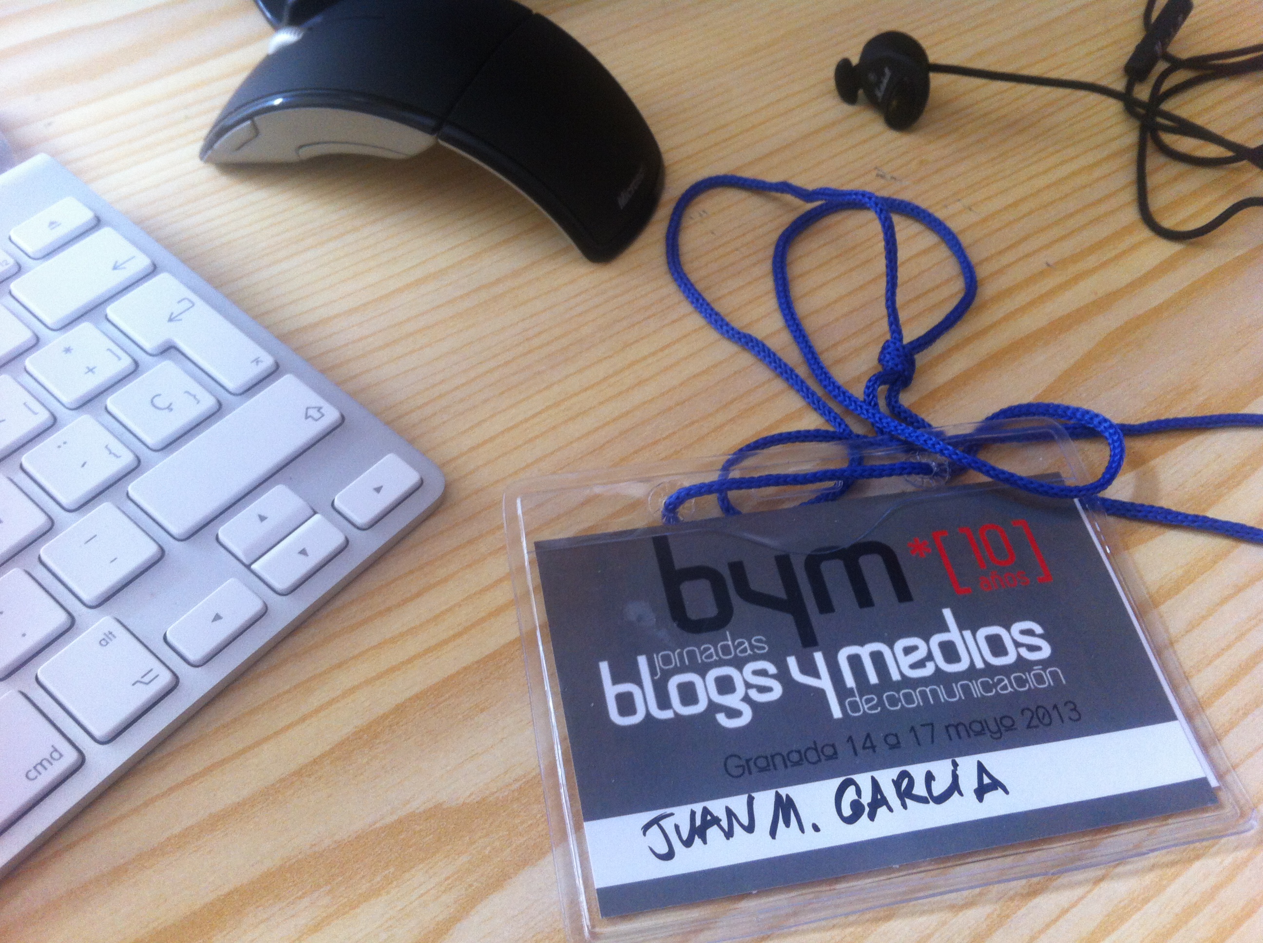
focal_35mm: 35
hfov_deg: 52.7
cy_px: 472
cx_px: 632
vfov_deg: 40.6
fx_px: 1275
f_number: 2.8
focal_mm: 3.85
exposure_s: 1/15
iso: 125
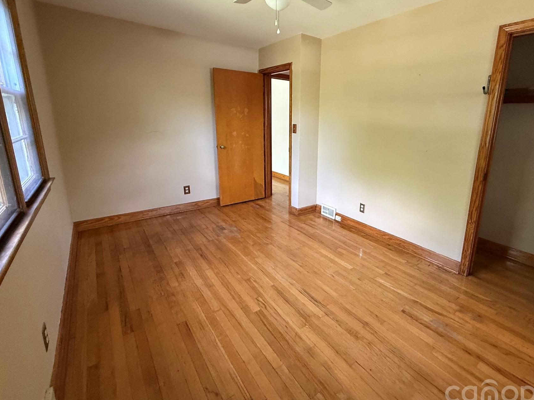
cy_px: 175
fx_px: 262
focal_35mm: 17
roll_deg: -1.7
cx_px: 311
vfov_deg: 74.4
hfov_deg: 90.2
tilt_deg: -11.4
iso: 320
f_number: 2.2
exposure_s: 1/93
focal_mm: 2.22
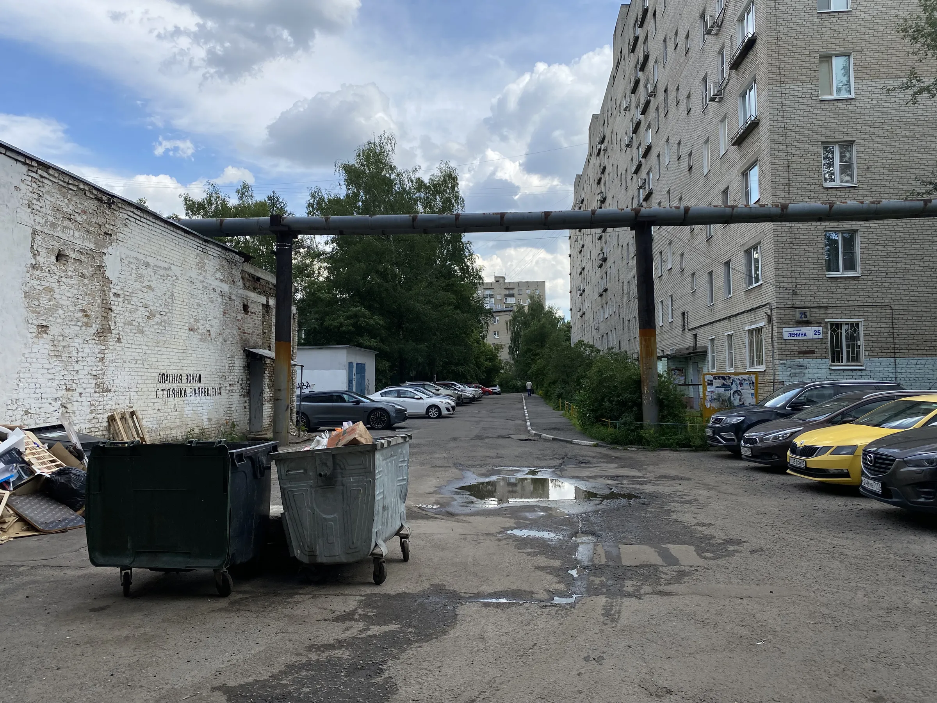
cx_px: 468
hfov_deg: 67.3
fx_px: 704
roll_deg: +0.7
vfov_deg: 53.1
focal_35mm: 26
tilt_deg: +3.4
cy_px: 352
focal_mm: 4.25
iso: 32
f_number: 1.8
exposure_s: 1/2183
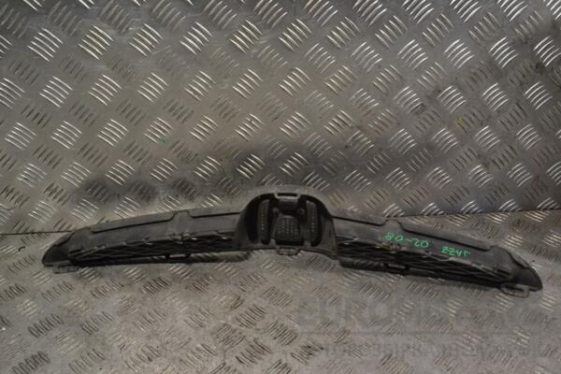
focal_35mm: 39
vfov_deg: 34.2
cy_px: 187
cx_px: 280
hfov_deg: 49.6
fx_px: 608
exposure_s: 1/320
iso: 3200
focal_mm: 26
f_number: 9
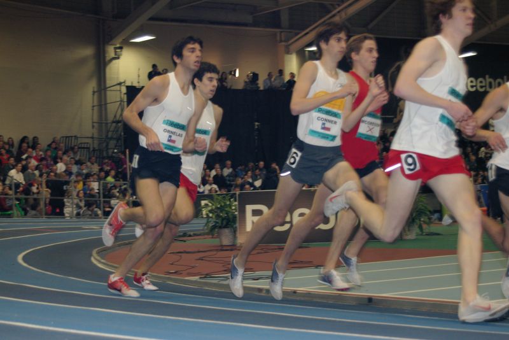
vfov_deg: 17.2
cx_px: 254
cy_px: 170
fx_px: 1124
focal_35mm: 80
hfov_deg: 25.5
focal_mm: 53
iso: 800
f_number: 6.3
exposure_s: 1/125
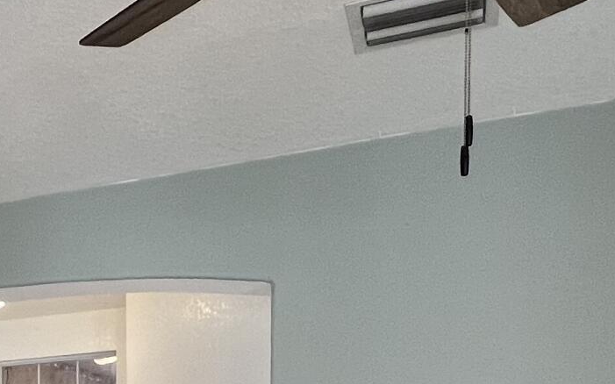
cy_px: 572
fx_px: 989
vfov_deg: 19.3
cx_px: -136
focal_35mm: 59
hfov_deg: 29.4
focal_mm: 1.57
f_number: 1.8
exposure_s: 1/120
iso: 160
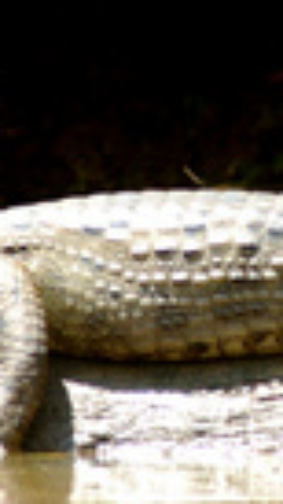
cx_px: 246
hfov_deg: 1.0
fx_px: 16566
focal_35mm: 1241
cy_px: 175
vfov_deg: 1.7
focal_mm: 240
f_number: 9
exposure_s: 1/160
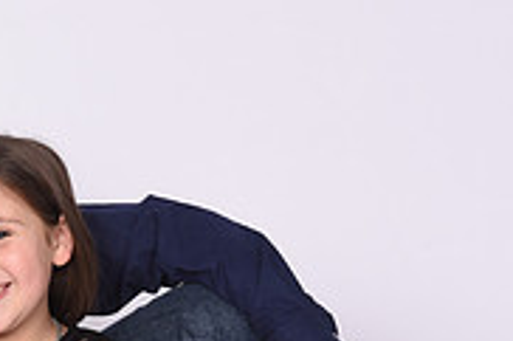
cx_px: -82
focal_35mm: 166
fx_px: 2363
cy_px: 402
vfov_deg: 8.2
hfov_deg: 12.1
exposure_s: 1/160
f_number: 11
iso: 320
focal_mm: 52
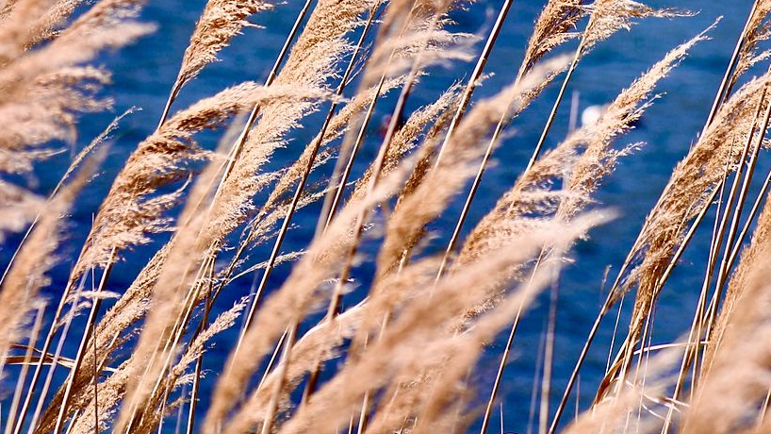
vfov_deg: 3.7
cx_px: 233
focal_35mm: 323
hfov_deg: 6.7
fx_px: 6603
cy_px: -167
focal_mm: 105
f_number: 5.6
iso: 320
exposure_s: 1/500
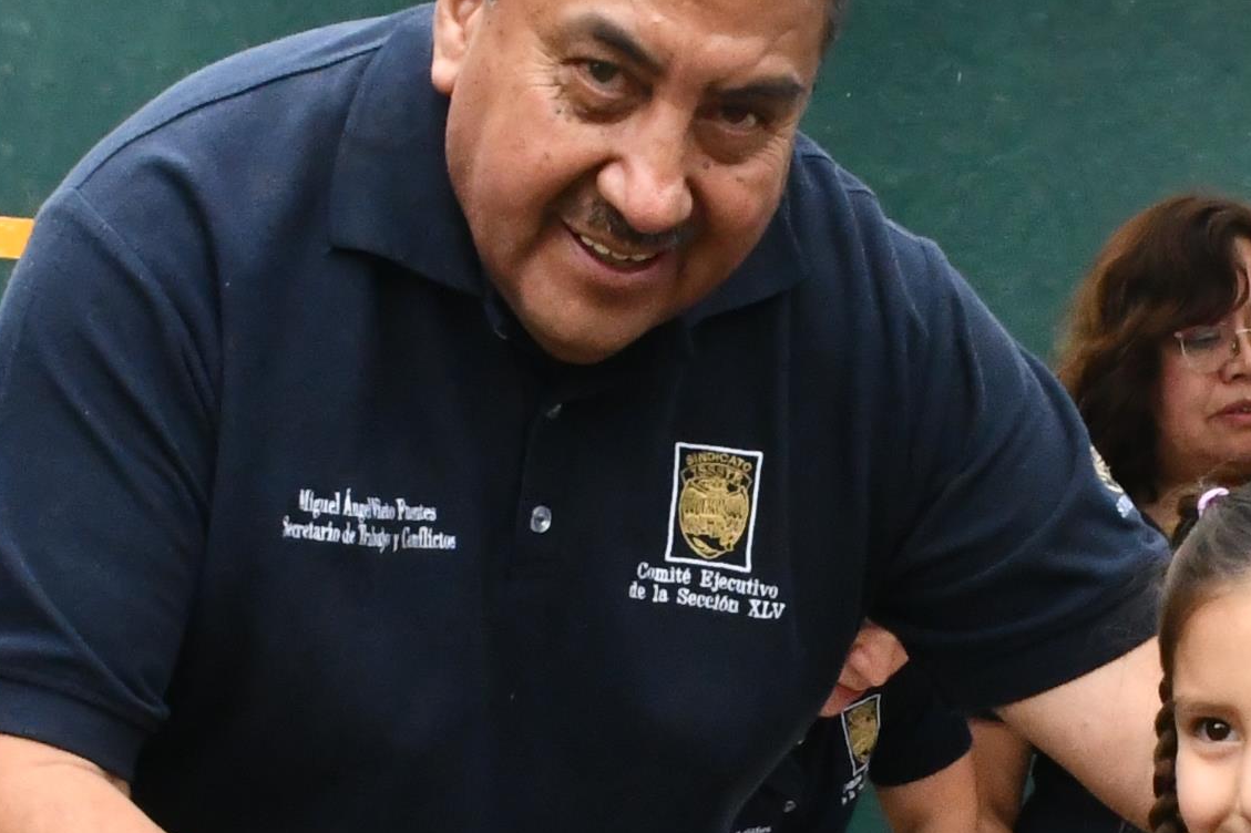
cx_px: 933
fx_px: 3856
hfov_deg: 18.3
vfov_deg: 12.2
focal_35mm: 111
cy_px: 829
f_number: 20
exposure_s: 1/250
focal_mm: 20
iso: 3200
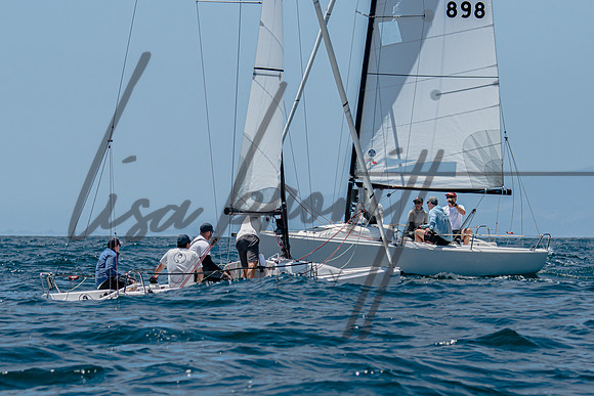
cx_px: 288
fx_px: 4863
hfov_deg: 7.0
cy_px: 259
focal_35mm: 295
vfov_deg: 4.7
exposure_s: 1/2000
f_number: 5
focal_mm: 150
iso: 200
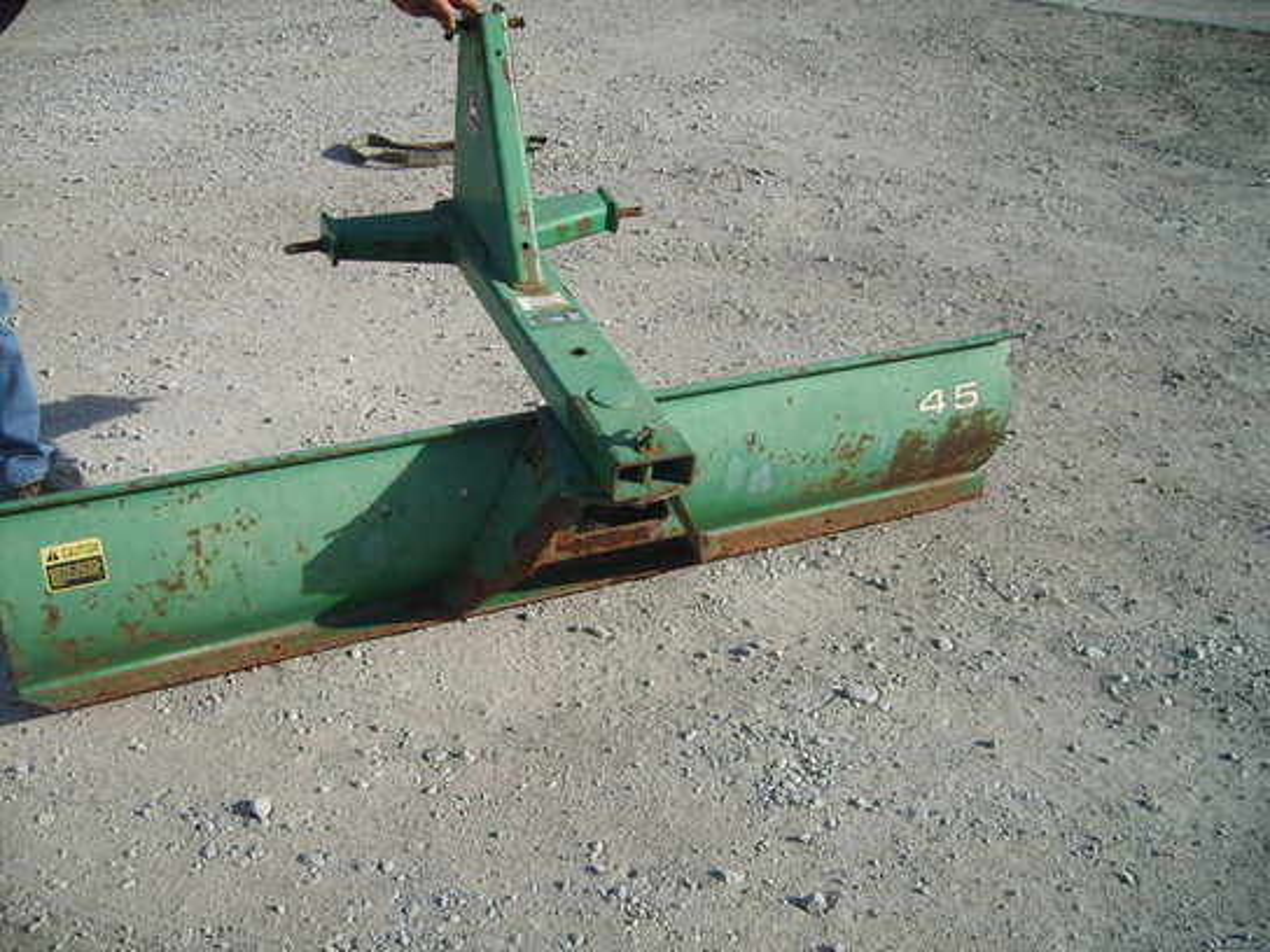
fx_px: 1284
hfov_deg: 52.6
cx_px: 635
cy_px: 476
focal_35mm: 35
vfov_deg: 40.7
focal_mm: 5.8
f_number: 7.1
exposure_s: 1/180
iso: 50
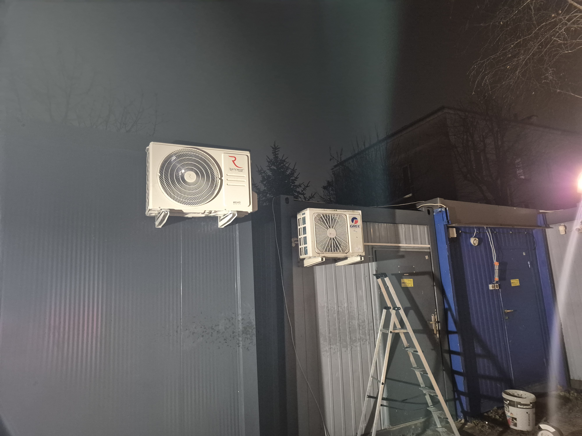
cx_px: 291
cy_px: 218
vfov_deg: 58.9
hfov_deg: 73.9
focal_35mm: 23
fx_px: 387
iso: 1250
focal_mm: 5.4
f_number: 1.8
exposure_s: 1/50
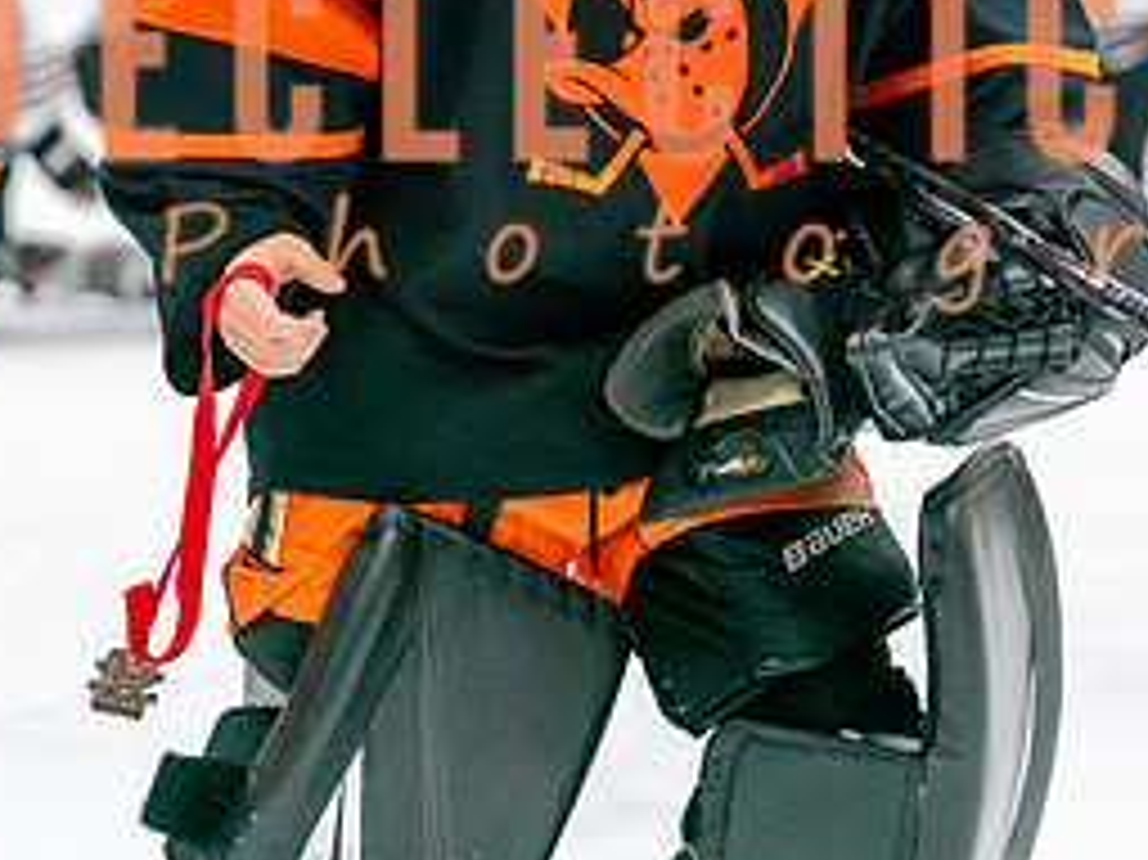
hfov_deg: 9.0
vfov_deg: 6.7
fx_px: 7326
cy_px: -54
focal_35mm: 221
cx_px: 504
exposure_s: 1/1250
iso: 3200
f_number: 2.8
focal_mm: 90
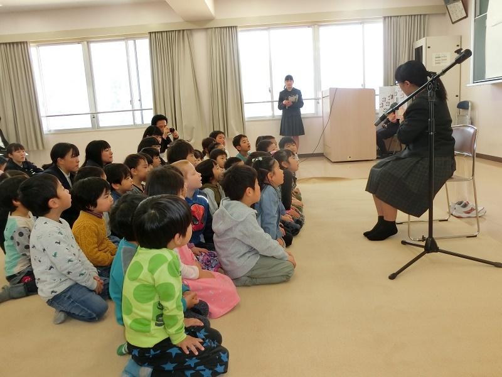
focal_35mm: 29
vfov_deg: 48.2
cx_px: 251
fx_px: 421
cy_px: 188
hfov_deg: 61.7
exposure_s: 1/125
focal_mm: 5.2
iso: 200
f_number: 3.7
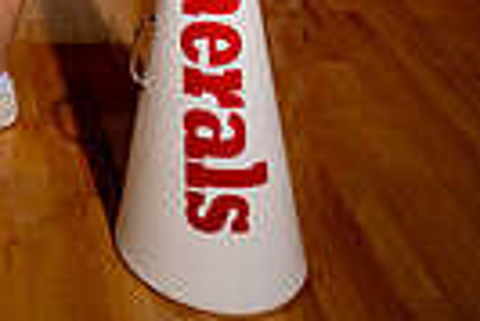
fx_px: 1081
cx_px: -49
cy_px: -472
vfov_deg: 12.7
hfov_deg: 23.5
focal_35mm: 81
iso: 100
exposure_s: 1/320
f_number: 1.4
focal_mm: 24
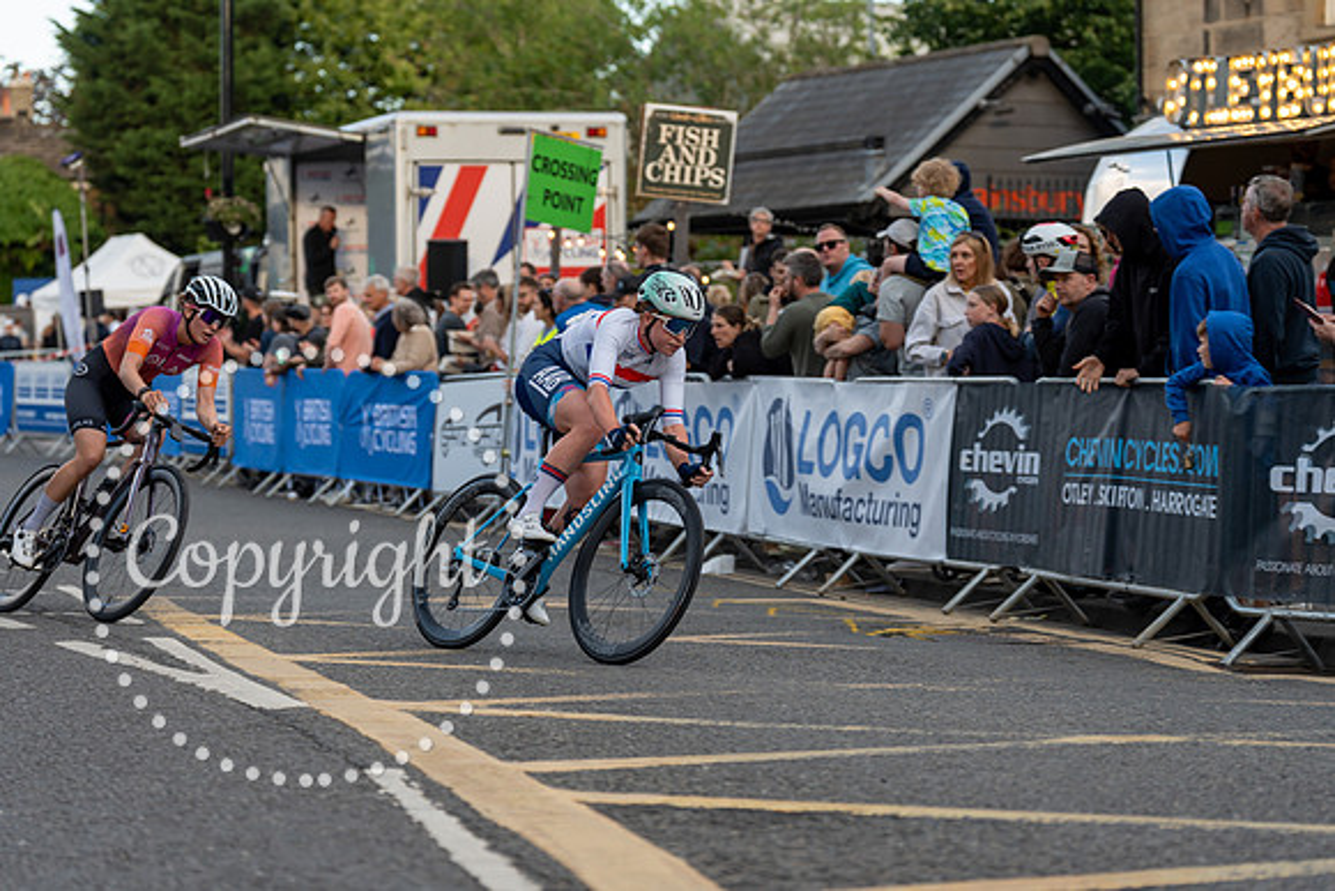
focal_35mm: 96
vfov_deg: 14.2
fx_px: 3570
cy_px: 446
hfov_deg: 21.2
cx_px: 668
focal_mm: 95
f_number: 3.2
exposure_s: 1/800
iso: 400
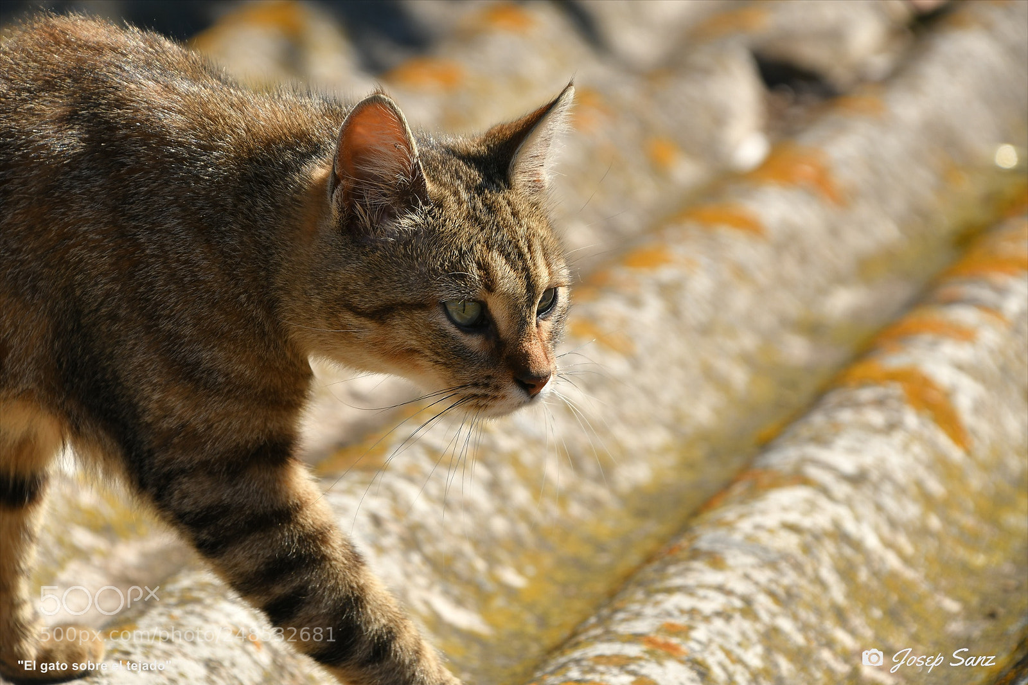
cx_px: 514
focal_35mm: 210
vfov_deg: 6.5
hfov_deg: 9.8
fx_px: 5995
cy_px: 342
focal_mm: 140
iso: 100
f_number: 9
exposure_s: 1/400
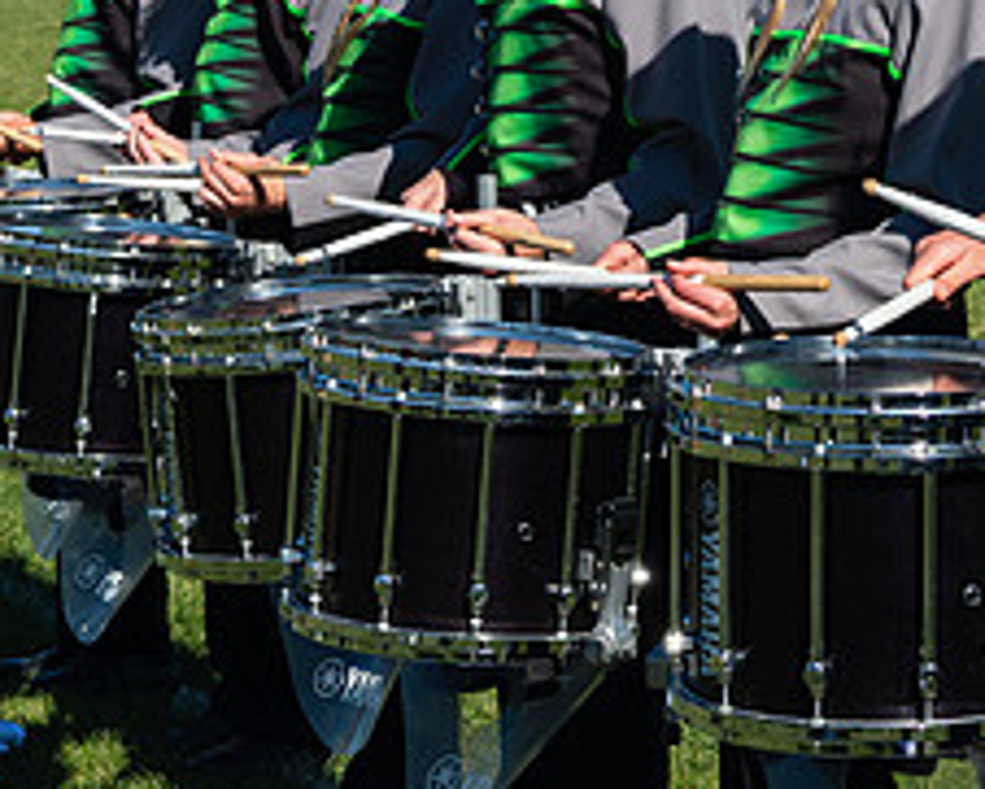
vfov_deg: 9.6
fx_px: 4696
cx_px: 804
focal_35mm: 161
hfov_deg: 11.9
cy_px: 103
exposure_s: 1/640
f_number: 9
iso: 320
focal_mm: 58
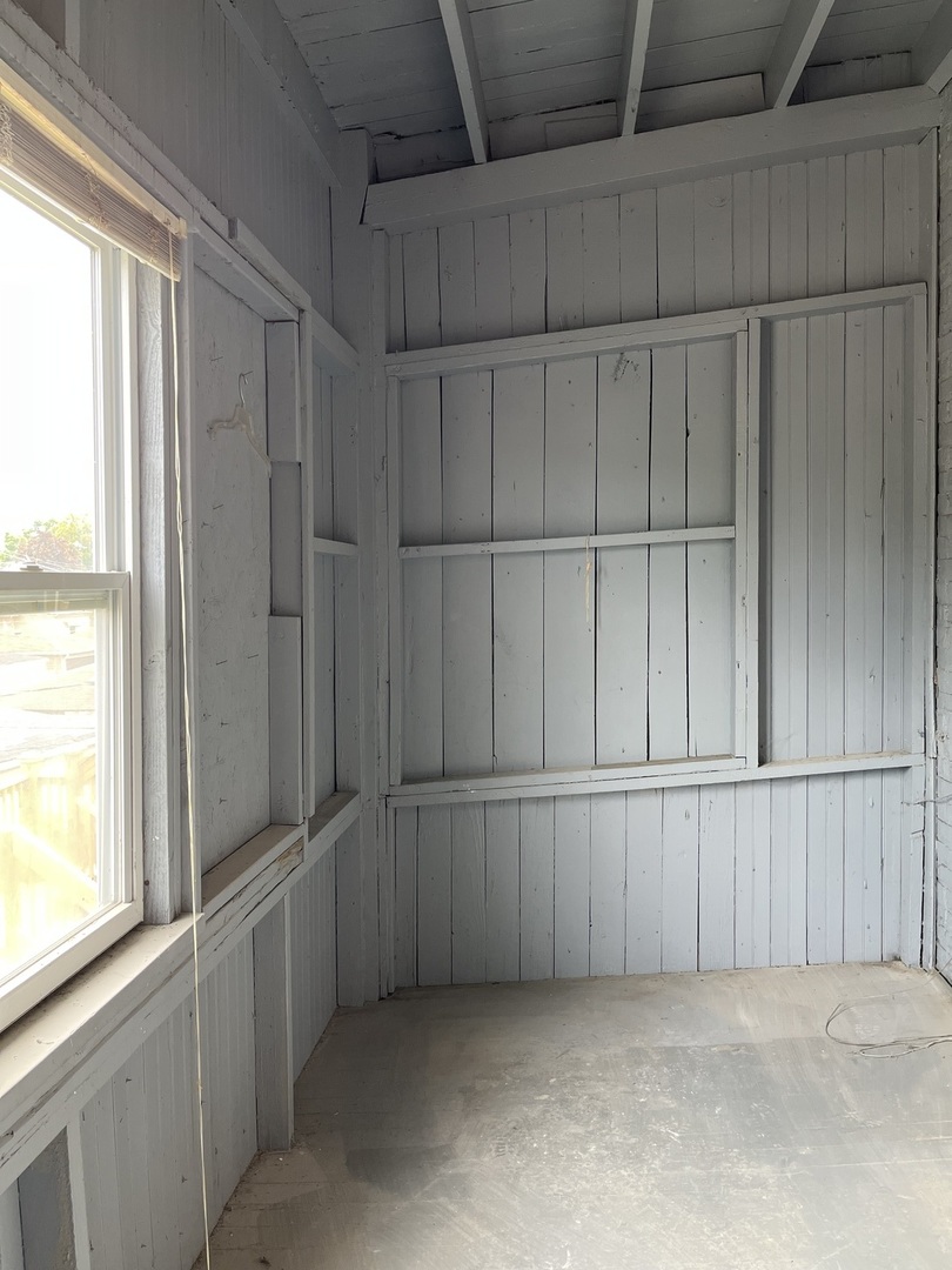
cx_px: 476
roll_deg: +1.0
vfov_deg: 67.3
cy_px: 635
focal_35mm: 26
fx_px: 953
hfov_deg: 53.1
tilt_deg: -1.0
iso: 125
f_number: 1.6
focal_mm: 5.1
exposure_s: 1/115
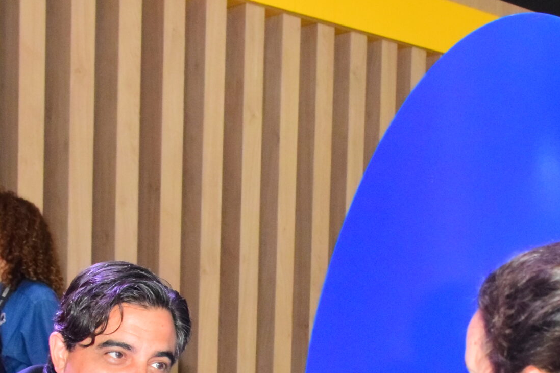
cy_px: 418
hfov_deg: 26.3
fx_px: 1198
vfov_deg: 17.1
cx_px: 343
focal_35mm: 77
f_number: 5.6
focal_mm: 22
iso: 3200
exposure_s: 1/200
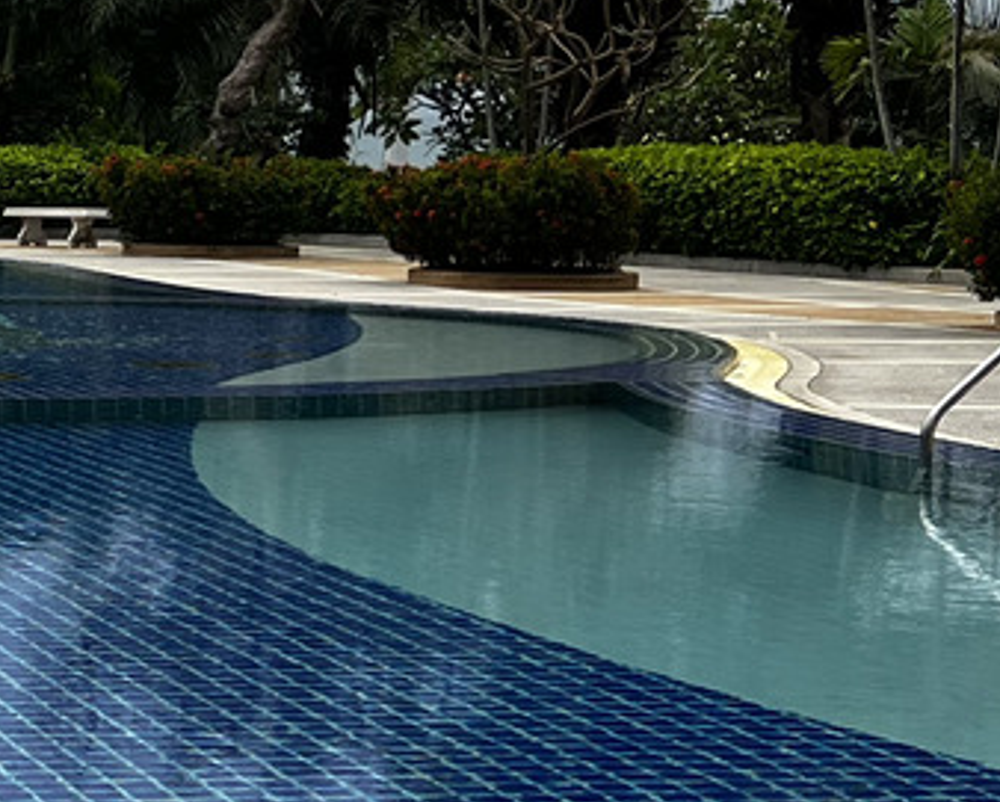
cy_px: 358
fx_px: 3555
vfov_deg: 12.9
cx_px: -976
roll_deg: +0.6
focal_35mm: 120
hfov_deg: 13.7
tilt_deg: -4.4
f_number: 1.5
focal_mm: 5.7
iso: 50
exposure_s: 1/1575
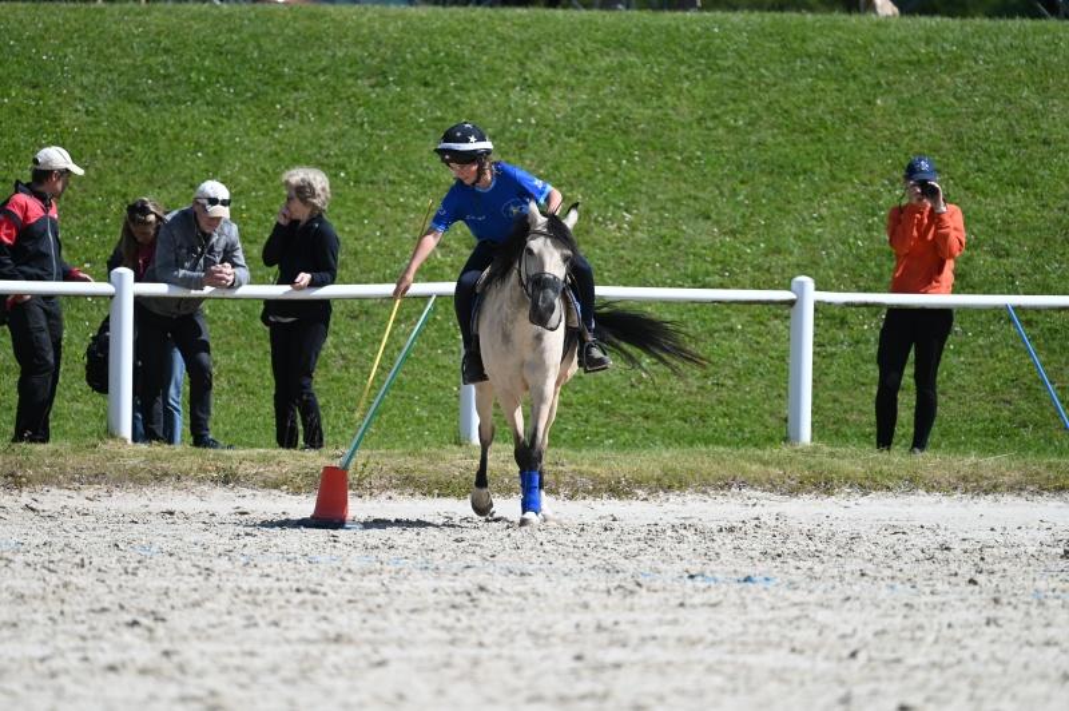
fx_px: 11868
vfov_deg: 3.4
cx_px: 534
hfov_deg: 5.2
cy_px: 356
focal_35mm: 400
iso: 280
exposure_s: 1/1250
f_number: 5.6
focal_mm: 400
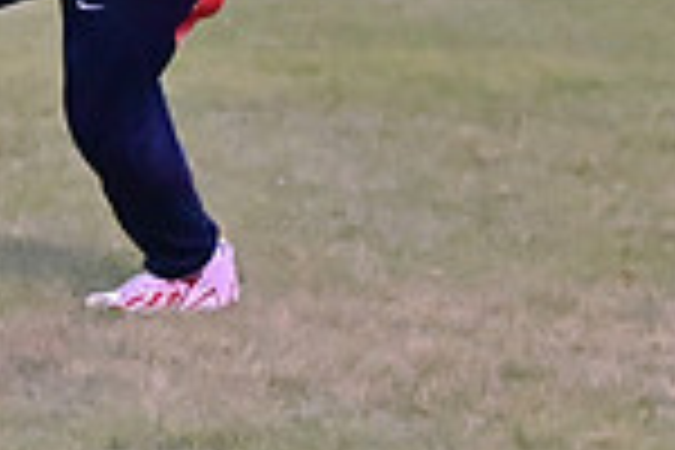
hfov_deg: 3.0
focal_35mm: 698
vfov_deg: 2.0
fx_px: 13086
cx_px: 112
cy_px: 11
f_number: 4
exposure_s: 1/500
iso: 6400
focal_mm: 120
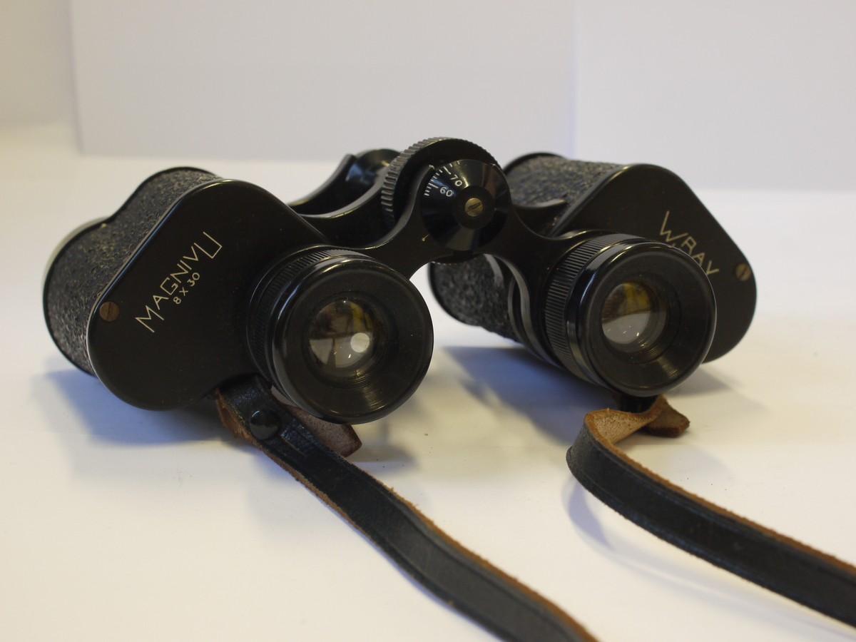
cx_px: 428
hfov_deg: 32.2
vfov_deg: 24.4
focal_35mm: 60
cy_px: 321
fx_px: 1484
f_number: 8
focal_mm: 30
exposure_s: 1/25
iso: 400
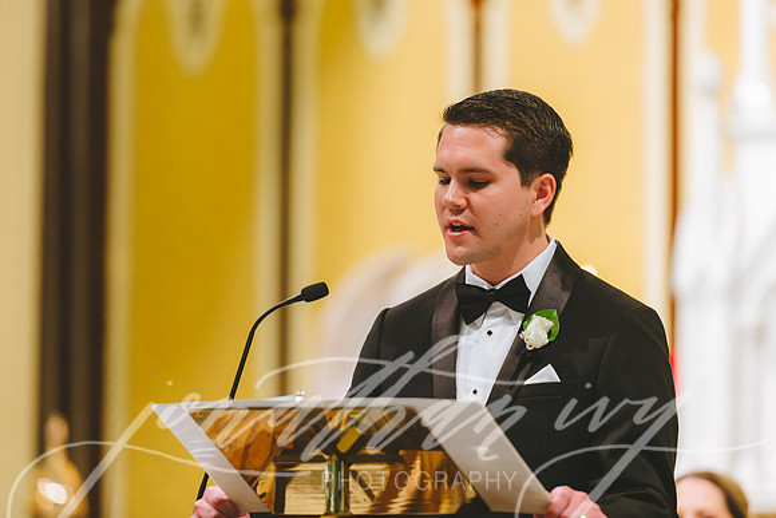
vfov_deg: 6.4
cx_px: 388
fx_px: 4653
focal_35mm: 216
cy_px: 239
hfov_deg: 9.5
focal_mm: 200
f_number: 2.8
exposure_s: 1/160
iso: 1600
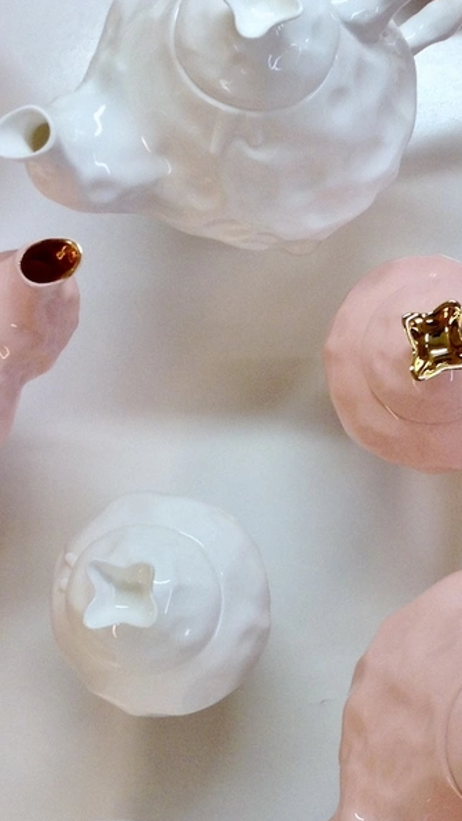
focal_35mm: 53
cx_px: 188
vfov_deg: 39.1
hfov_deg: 22.6
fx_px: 1154
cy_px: 463
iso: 32
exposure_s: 1/40
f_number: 2.4
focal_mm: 3.3
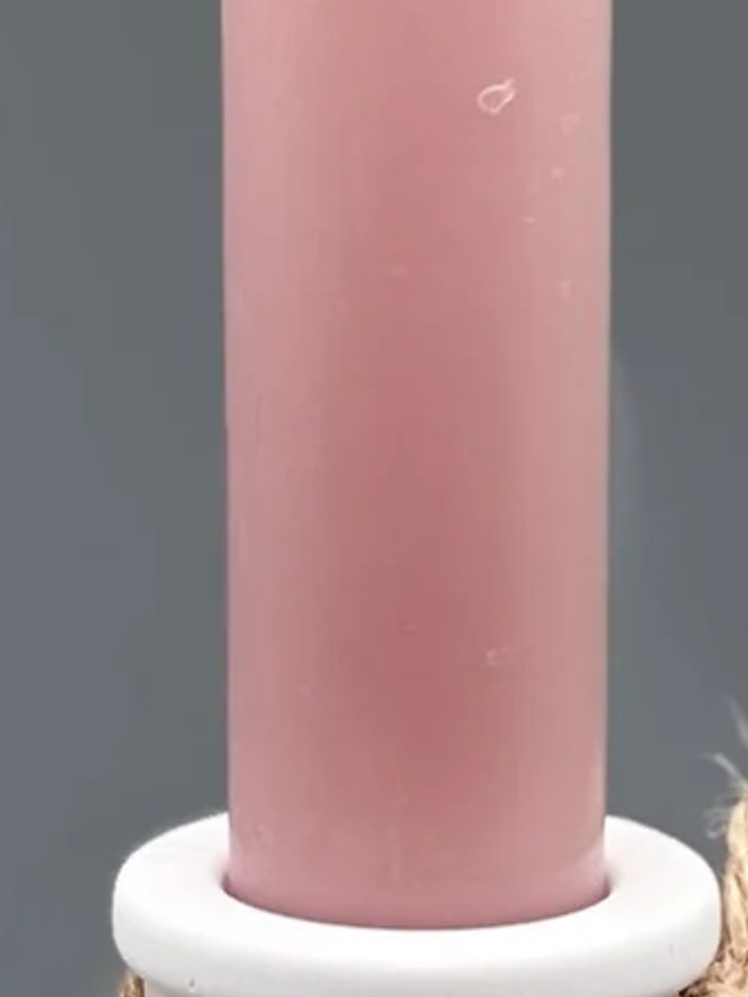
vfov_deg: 8.5
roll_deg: -1.1
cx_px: 401
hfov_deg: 6.4
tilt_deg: -17.3
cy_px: 868
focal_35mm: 232
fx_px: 6684
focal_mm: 5.96
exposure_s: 1/525
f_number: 1.6
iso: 32
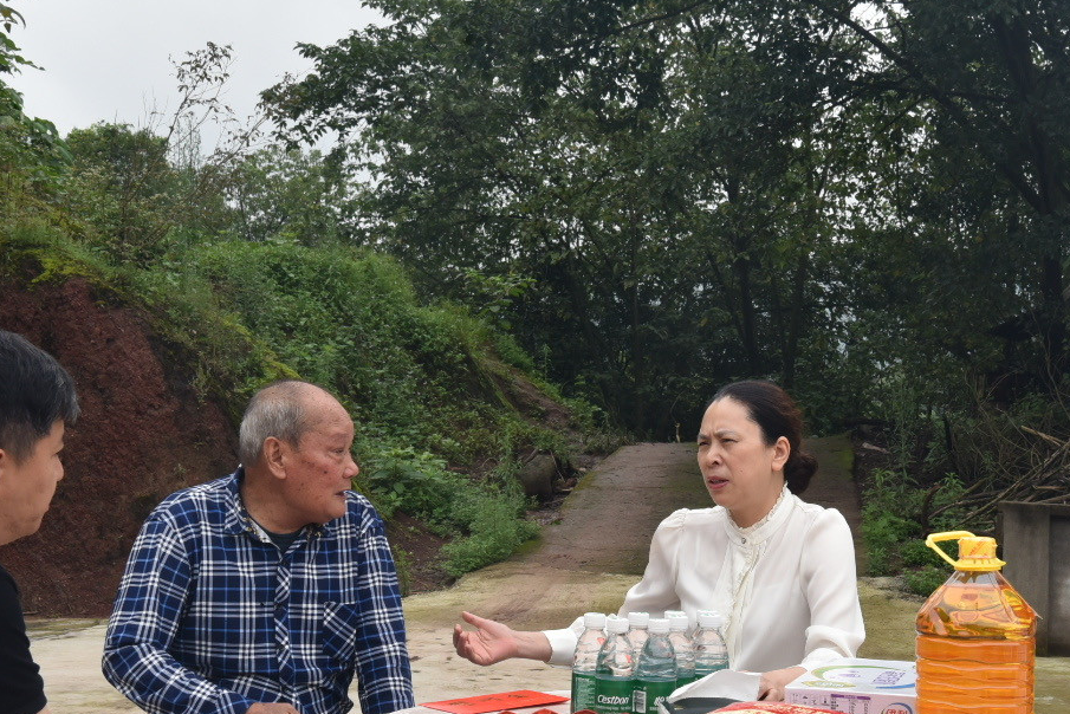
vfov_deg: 20.0
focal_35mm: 68
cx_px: 689
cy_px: 489
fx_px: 2022
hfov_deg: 29.5
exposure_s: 1/640
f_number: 11
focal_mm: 38
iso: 1000
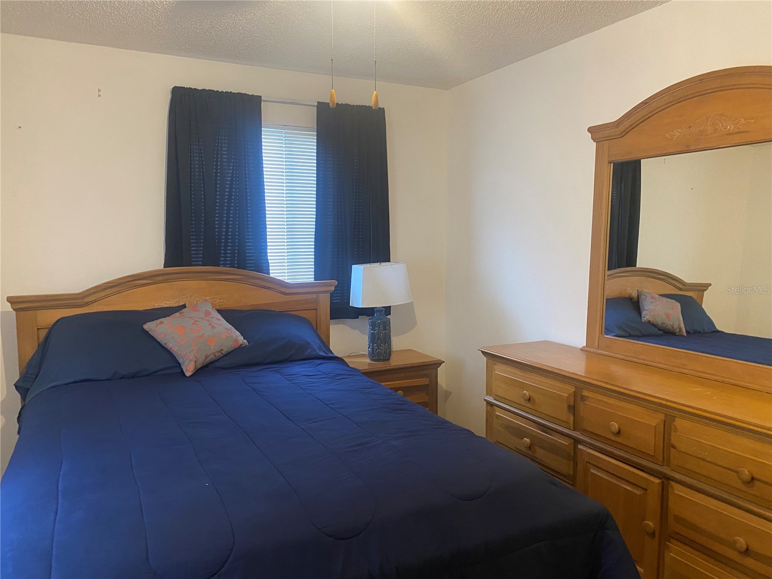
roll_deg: -0.3
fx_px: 580
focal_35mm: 26
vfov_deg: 53.1
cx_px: 386
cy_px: 290
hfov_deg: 67.3
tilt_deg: -4.4
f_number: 1.8
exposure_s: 1/40
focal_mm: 4.25
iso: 400
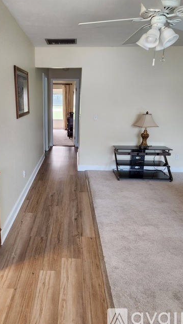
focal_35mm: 26
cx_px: 63
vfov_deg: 71.9
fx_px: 224
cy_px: 160
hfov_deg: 43.9
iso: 320
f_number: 1.8
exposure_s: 1/120
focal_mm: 5.4
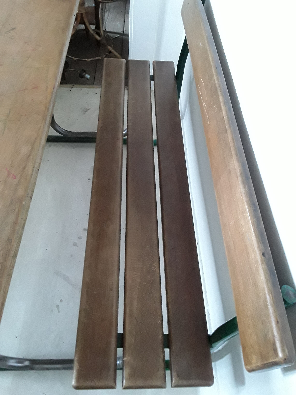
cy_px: 198
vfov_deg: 65.3
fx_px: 308
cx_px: 148
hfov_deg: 51.4
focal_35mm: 27
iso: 320
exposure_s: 1/17
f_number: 1.9
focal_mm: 2.91
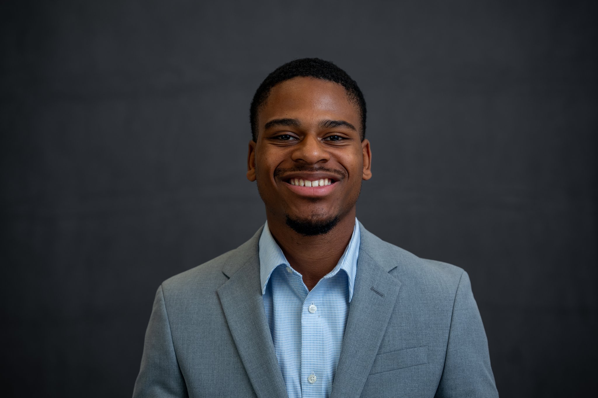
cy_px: 190
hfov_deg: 22.9
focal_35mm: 89
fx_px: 1478
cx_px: 299
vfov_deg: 15.4
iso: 50
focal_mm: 85
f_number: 2.8
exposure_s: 1/100
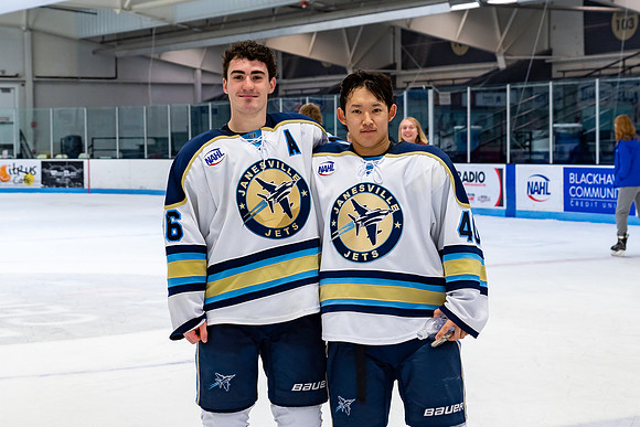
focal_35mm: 81
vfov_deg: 16.9
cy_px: 194
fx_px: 1438
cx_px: 315
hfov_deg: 25.1
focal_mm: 45
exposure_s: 1/250
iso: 400
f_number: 4
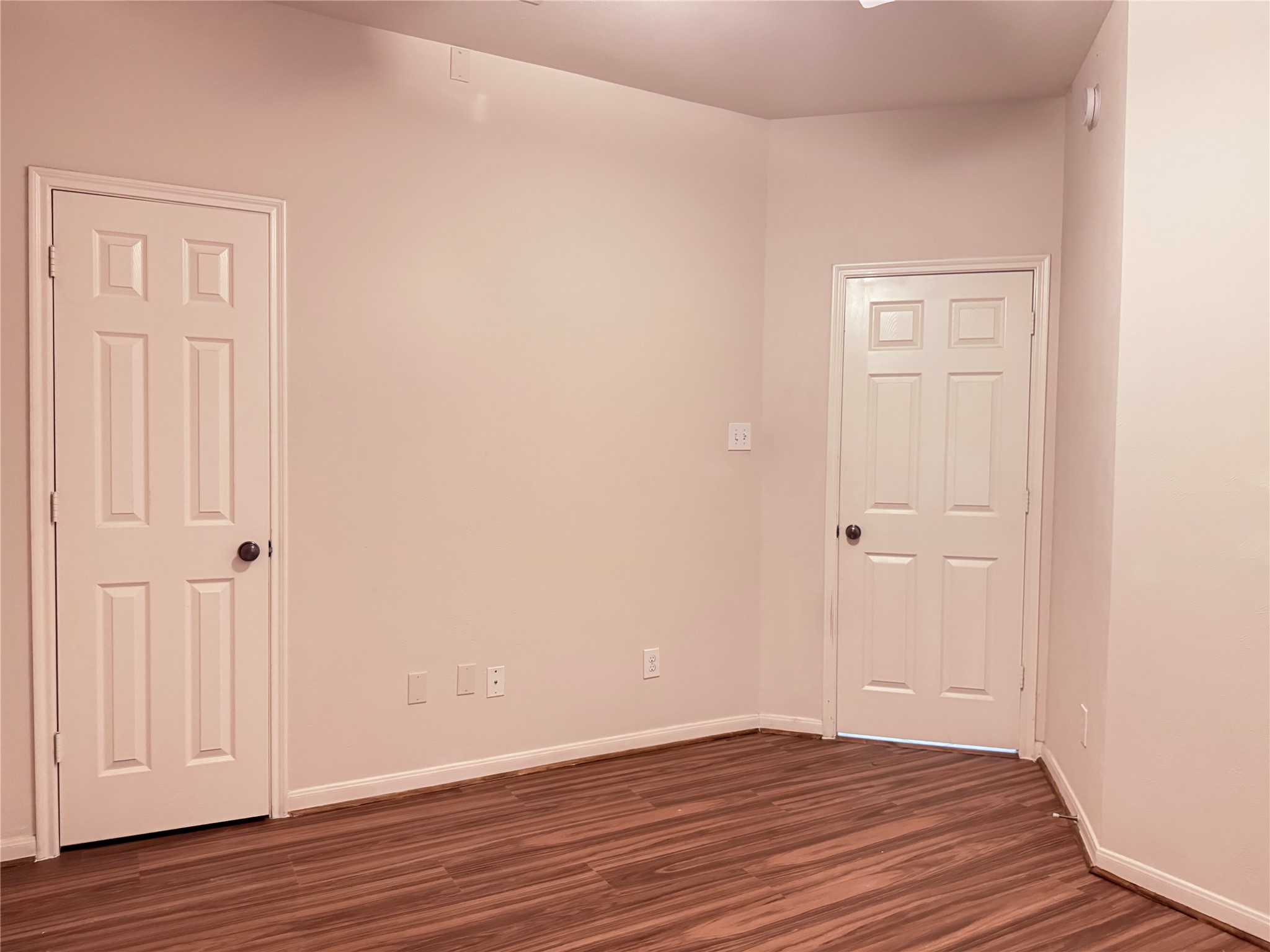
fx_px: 881
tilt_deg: -2.1
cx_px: 635
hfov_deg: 71.6
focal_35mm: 24
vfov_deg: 56.8
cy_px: 476
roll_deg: -1.2
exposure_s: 1/30
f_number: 1.78
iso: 1000
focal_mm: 6.76
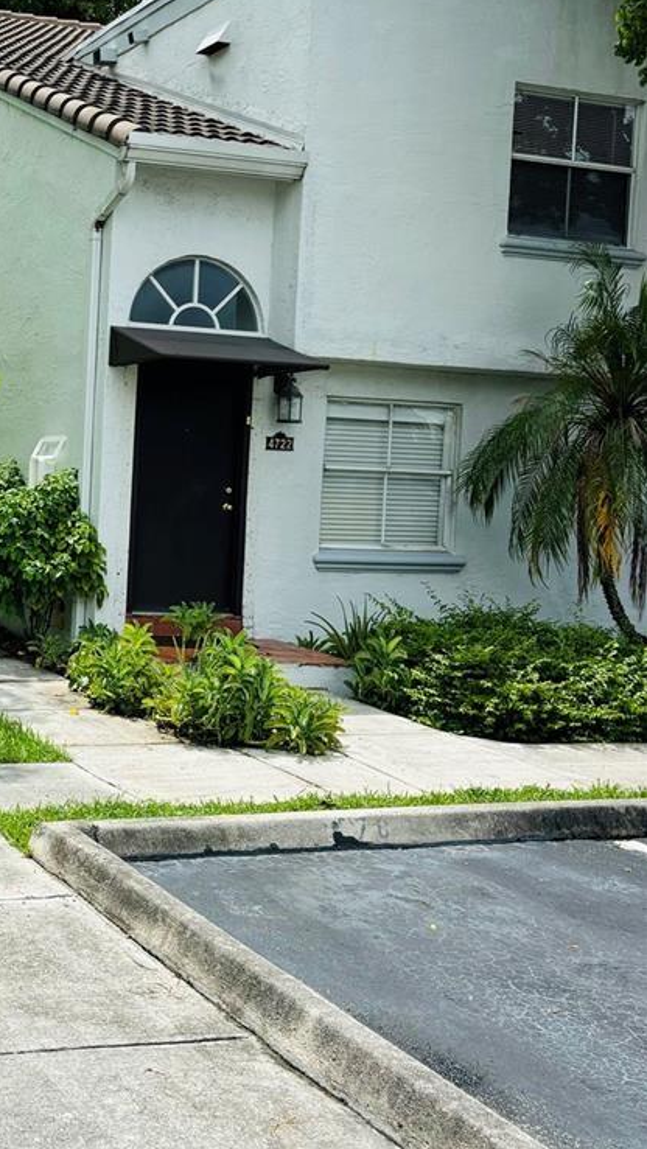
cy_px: 466
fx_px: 1402
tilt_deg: +0.6
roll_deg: -3.0
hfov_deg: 24.4
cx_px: -51
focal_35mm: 46
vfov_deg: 44.4
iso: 50
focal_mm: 5.96
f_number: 1.6
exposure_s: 1/2857
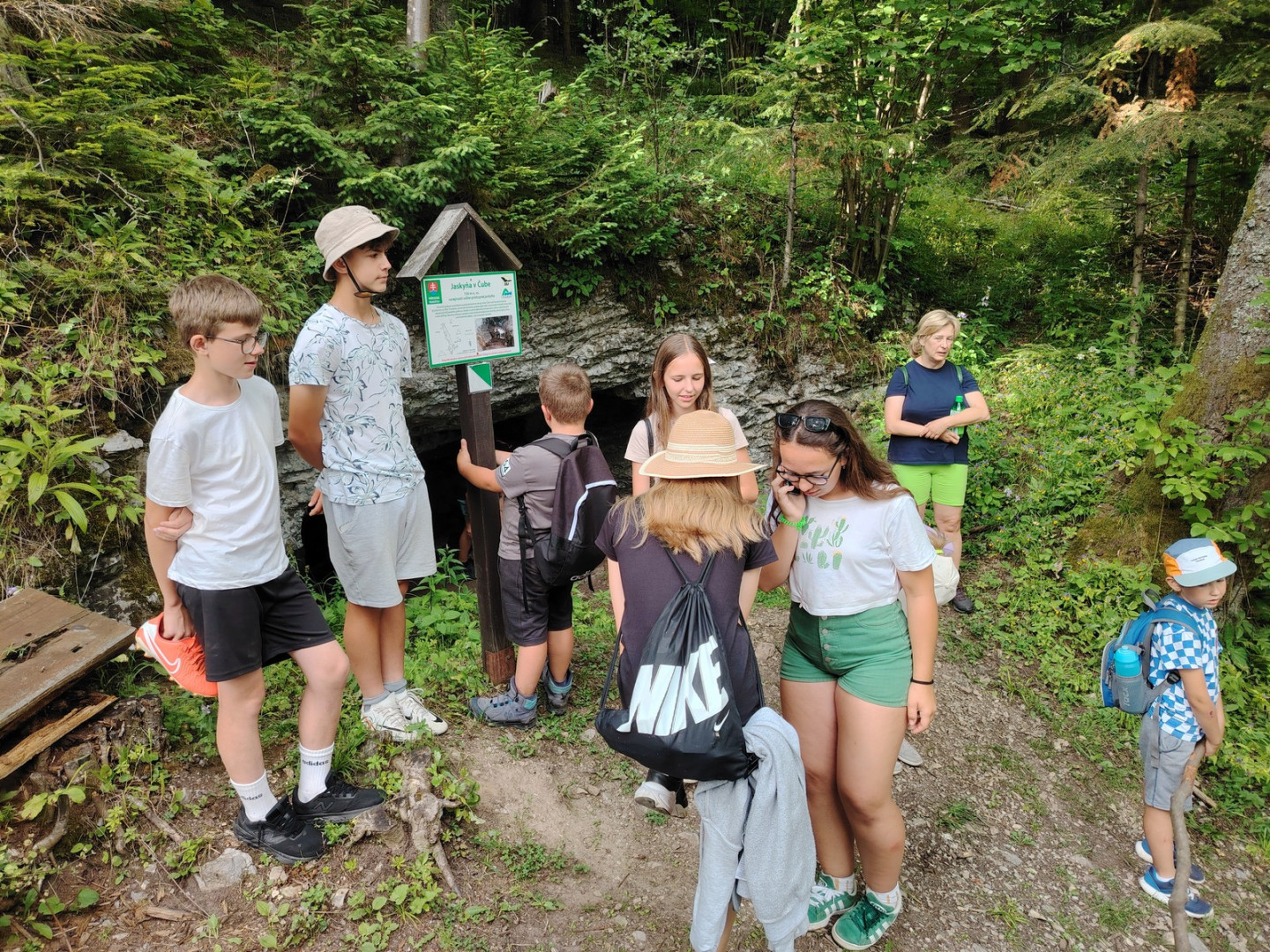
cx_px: 635
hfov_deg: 71.6
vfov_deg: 56.8
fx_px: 881
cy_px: 476
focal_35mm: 24
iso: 167
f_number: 1.75
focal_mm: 5.25
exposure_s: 1/100
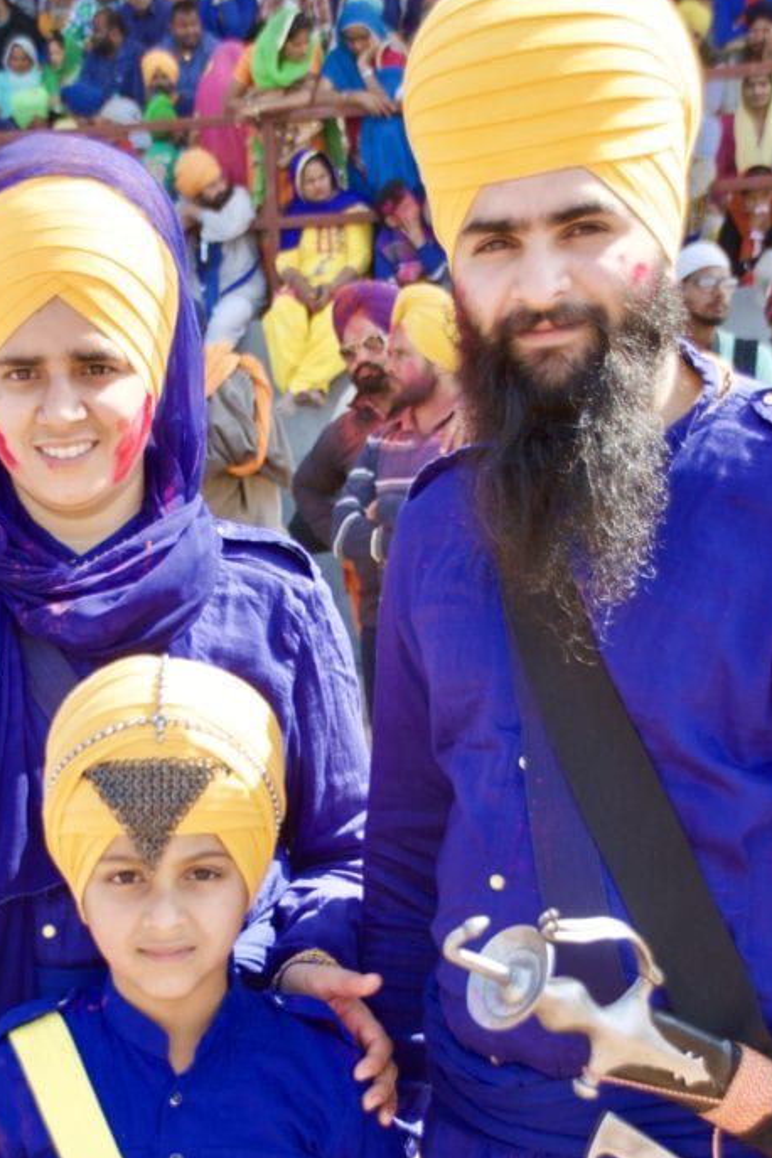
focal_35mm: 85
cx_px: 286
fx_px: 2734
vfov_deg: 23.8
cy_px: 784
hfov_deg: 16.1
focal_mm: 38
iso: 200
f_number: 4.2
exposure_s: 1/320
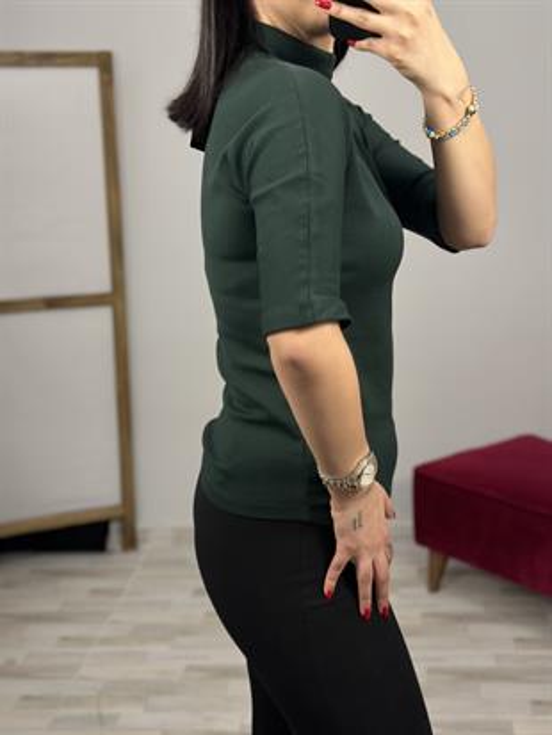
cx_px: 276
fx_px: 1020
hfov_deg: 30.3
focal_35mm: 48
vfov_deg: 39.6
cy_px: 368
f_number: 1.78
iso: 100
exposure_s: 1/100
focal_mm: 6.86
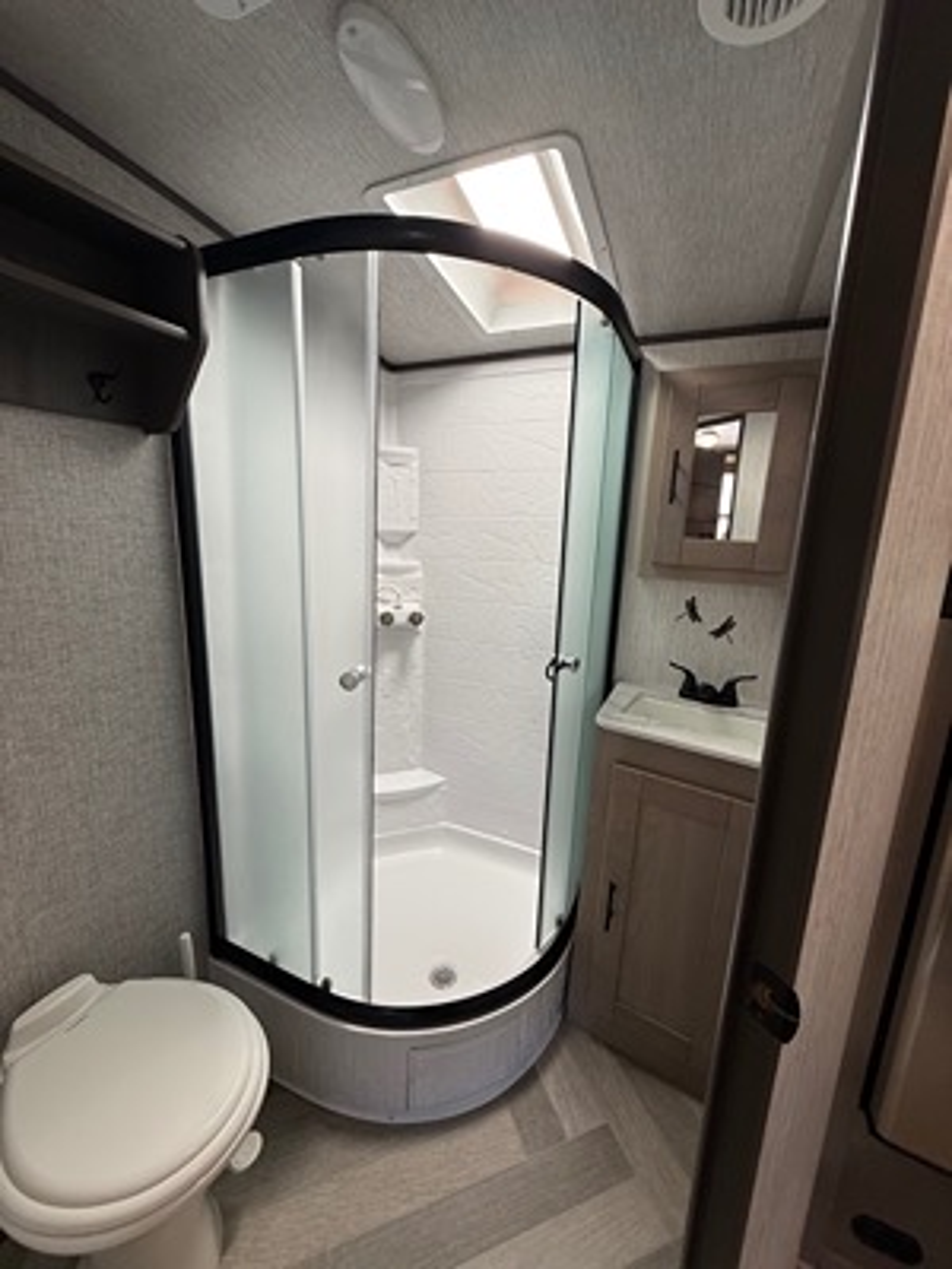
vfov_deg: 102.1
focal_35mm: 14
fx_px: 513
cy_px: 634
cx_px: 476
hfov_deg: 85.7
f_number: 2.2
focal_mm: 2.22
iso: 100
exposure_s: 1/99
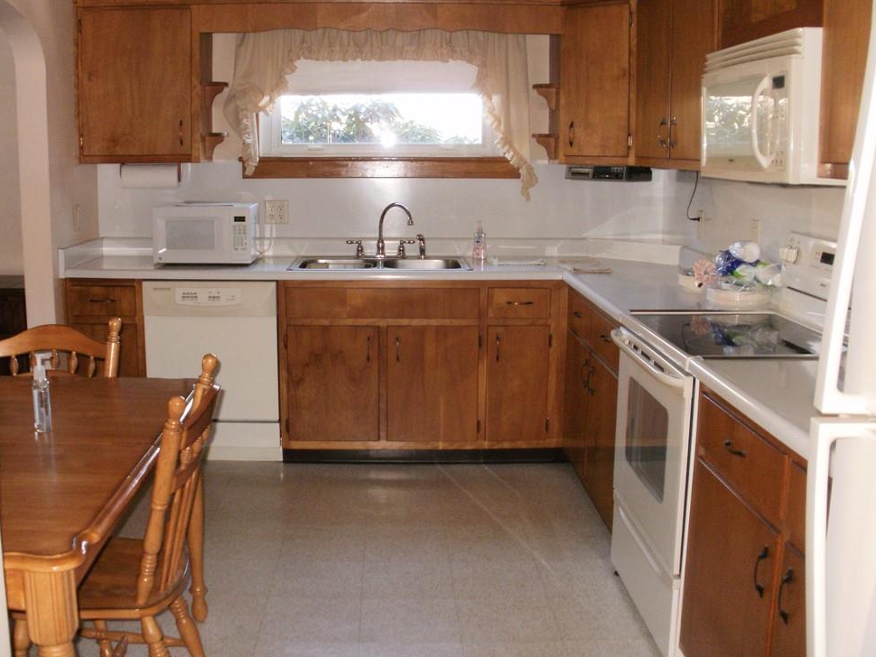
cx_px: 424
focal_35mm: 38
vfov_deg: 37.7
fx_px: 962
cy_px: 317
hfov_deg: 49.0
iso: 200
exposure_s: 1/30
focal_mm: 6.3
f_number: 3.5
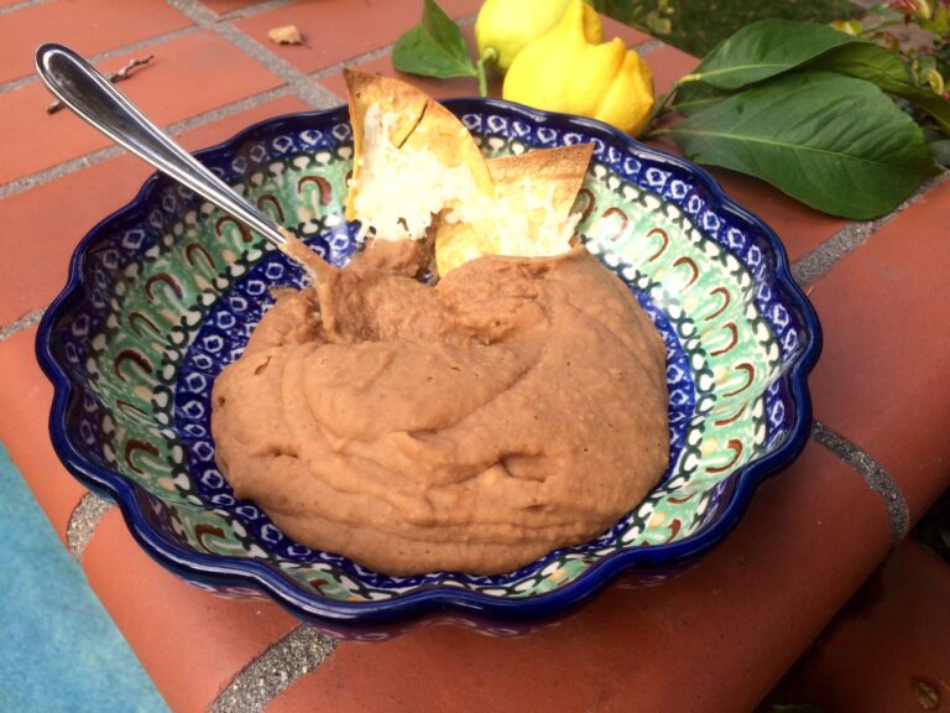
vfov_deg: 48.2
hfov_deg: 61.7
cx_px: 475
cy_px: 356
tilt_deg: -47.3
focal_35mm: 29
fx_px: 796
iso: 32
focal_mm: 4.15
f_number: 2.2
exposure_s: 1/402
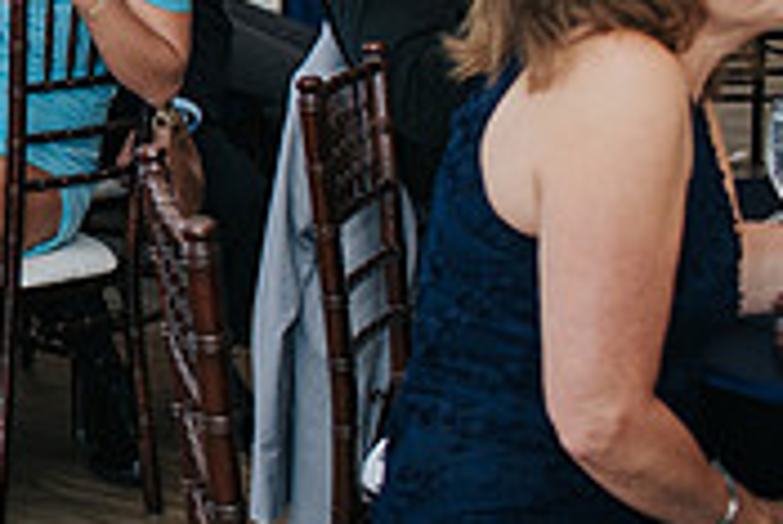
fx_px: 2743
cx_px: -541
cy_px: -103
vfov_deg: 10.7
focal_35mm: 126
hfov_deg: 14.6
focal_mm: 35
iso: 640
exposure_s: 1/200
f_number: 3.2
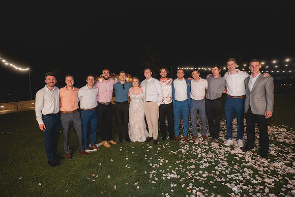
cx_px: 148
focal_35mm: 18
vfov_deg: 67.4
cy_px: 98
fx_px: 148
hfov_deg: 90.0
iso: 3200
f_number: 2.8
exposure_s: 1/80
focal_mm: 18
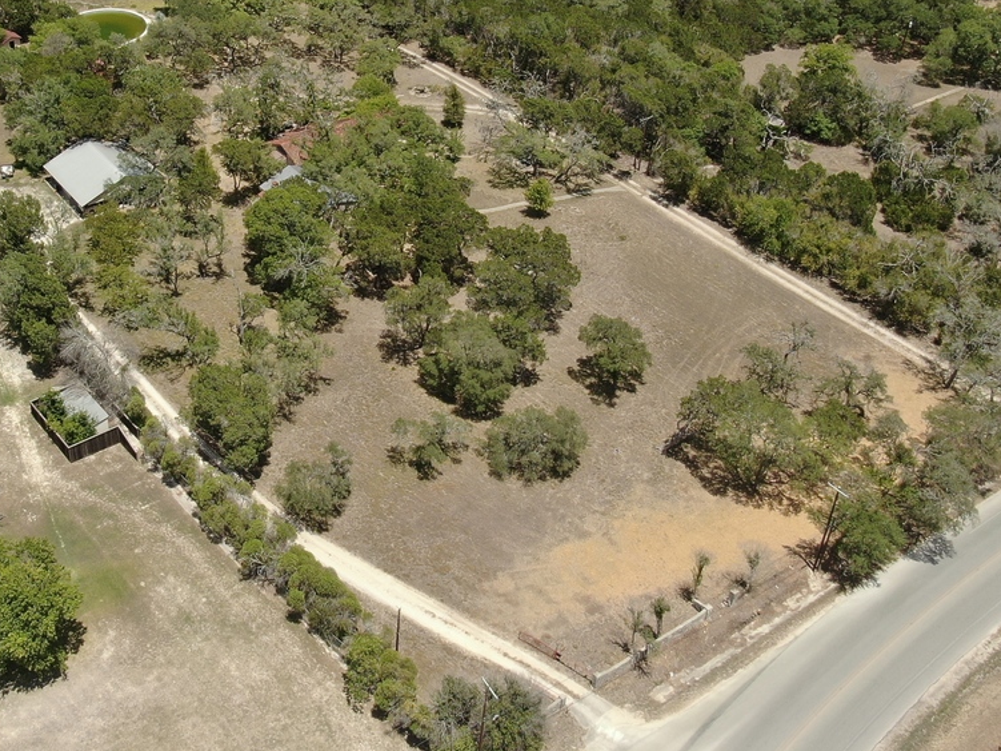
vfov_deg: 31.3
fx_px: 1330
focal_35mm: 46
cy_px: 261
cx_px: 348
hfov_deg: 40.8
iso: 100
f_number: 2.8
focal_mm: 4.39
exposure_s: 1/60
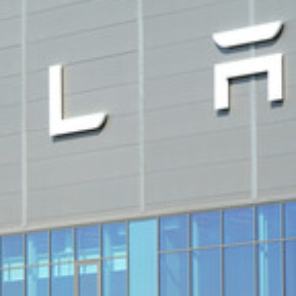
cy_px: 232
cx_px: -104
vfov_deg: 8.0
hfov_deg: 7.9
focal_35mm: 218
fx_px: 2109
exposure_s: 1/160
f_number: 8
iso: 100
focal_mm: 82
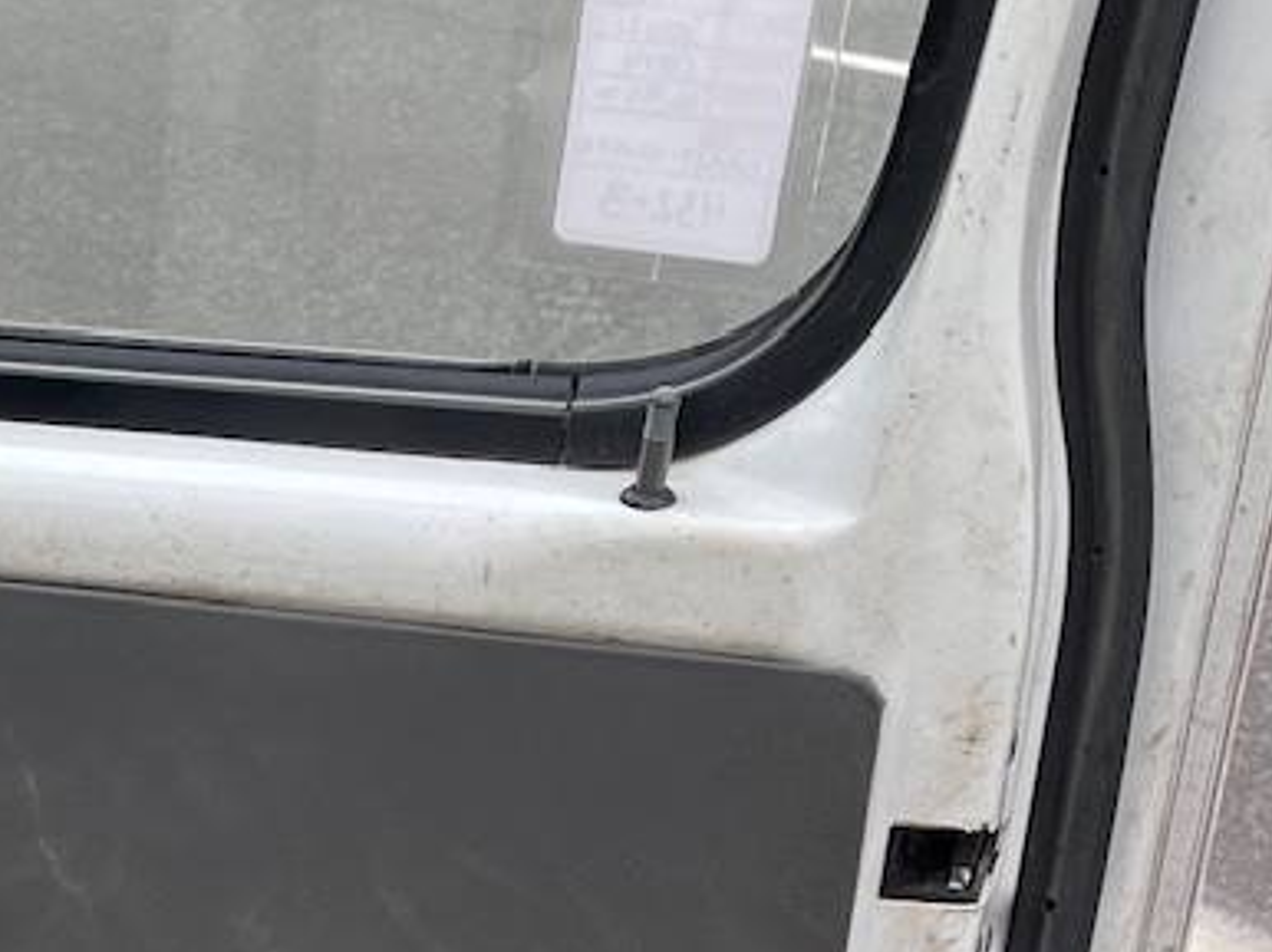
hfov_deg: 21.8
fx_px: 3048
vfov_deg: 17.3
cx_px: -250
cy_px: 992
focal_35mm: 83
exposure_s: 1/121
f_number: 1.6
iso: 64
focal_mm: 5.1
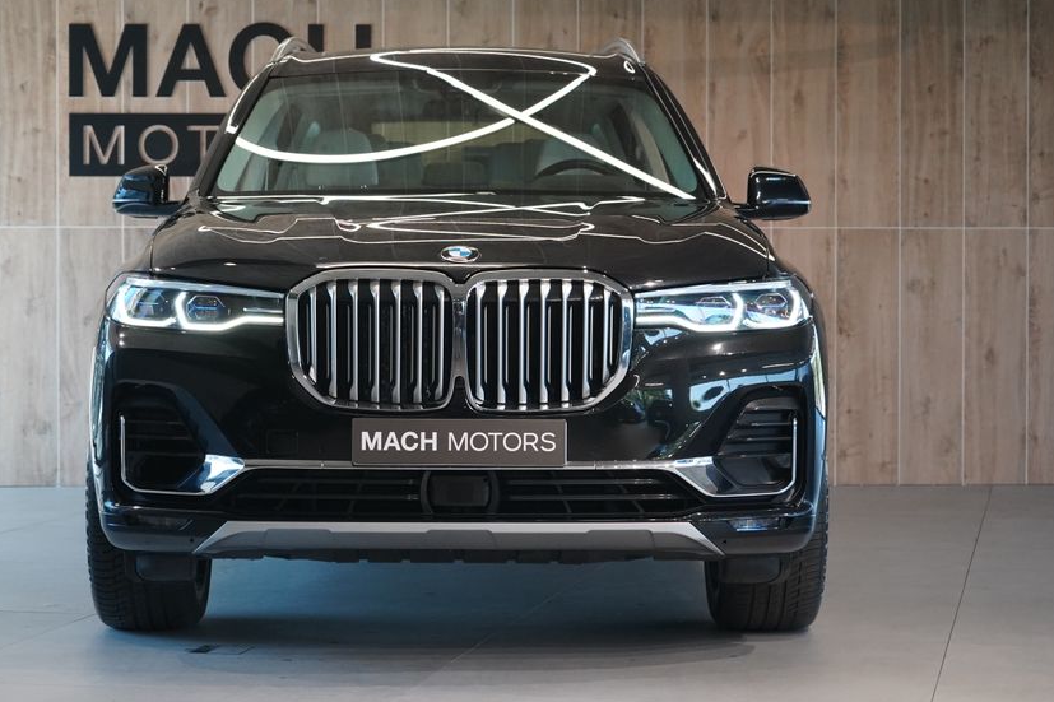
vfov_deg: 16.4
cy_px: 324
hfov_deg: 24.5
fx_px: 2429
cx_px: 461
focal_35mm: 83
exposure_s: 1/160
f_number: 5.6
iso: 4000
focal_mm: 67
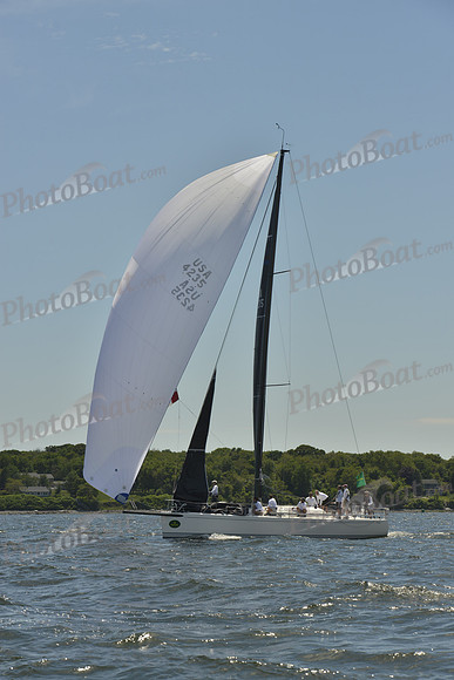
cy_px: 340
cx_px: 227
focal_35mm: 100
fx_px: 1890
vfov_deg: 20.4
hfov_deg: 13.7
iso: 280
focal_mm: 100
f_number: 9
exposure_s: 1/1600
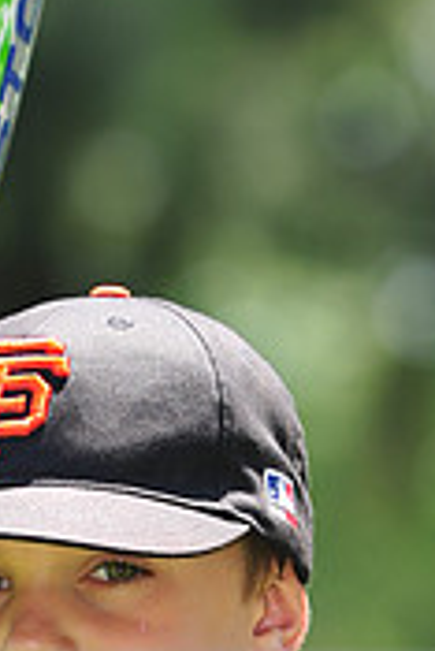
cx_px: 78
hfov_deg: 2.4
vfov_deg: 3.6
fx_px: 10473
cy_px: 699
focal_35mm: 579
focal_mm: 175
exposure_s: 1/400
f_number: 5
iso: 200
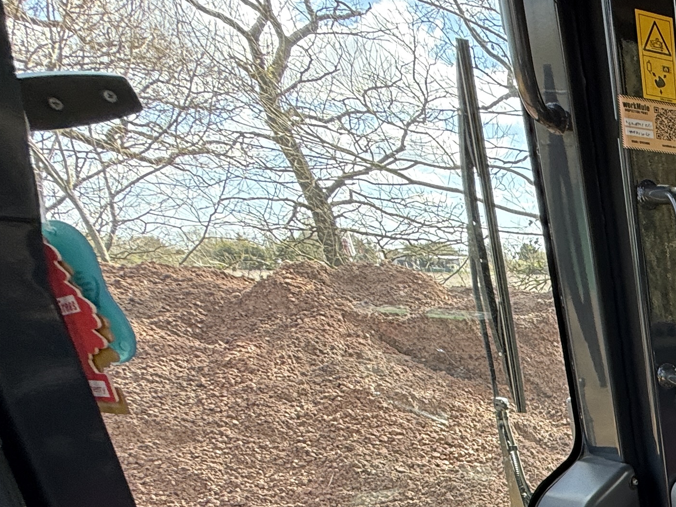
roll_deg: -1.7
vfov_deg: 29.9
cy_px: 632
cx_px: 951
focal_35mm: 40
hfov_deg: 31.2
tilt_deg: -23.4
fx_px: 781
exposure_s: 1/114
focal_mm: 2.22
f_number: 2.2
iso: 64
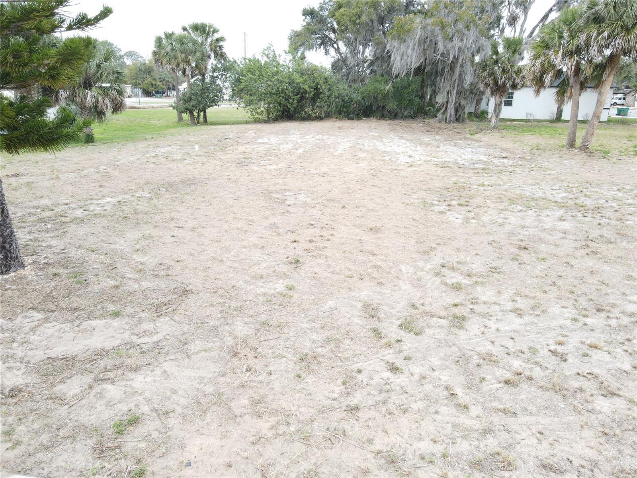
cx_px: 318
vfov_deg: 56.8
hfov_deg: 71.6
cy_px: 239
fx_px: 442
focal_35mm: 24
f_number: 2.8
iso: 110
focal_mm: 4.5
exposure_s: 1/30
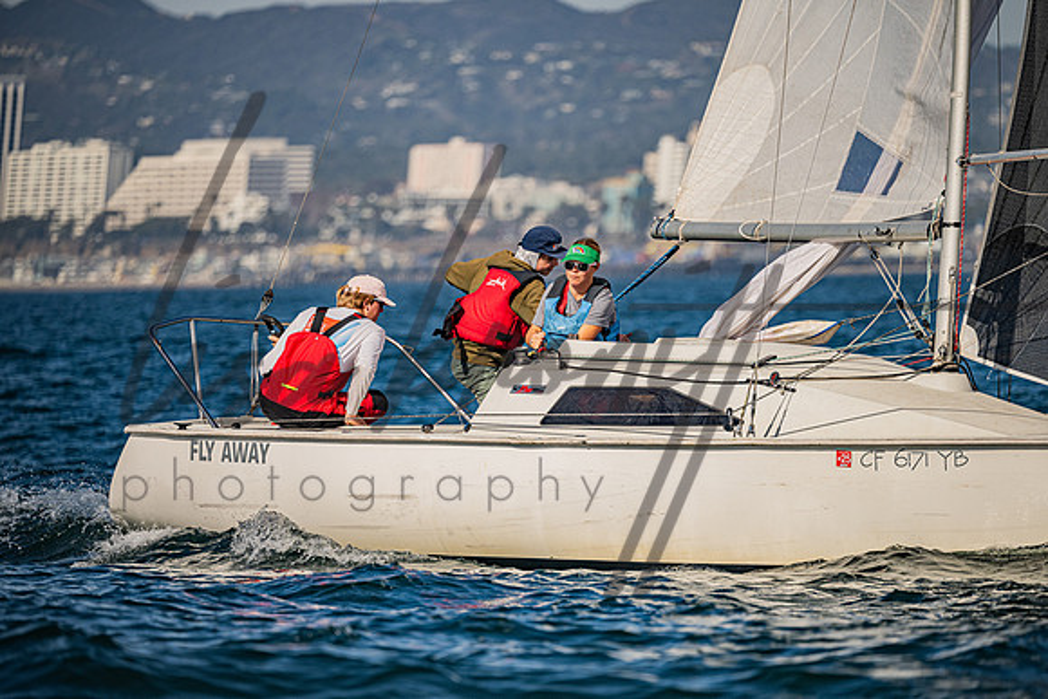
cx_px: 524
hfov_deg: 6.9
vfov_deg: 4.6
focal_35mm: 300
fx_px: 8735
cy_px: 350
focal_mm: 300
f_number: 5.3
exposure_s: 1/3200
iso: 320
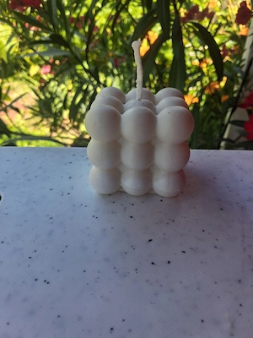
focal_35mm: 27
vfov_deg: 65.3
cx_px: 126
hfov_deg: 51.4
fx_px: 263
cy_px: 169
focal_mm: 4
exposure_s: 1/100
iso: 25
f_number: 1.8
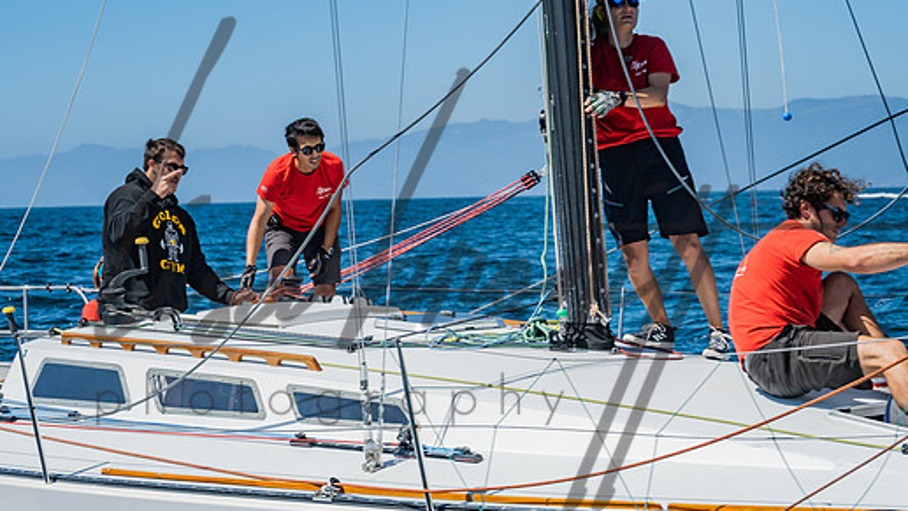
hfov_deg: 24.4
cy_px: 268
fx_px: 2095
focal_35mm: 87
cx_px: 486
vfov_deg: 13.9
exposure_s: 1/400
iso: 160
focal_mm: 74
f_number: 6.3
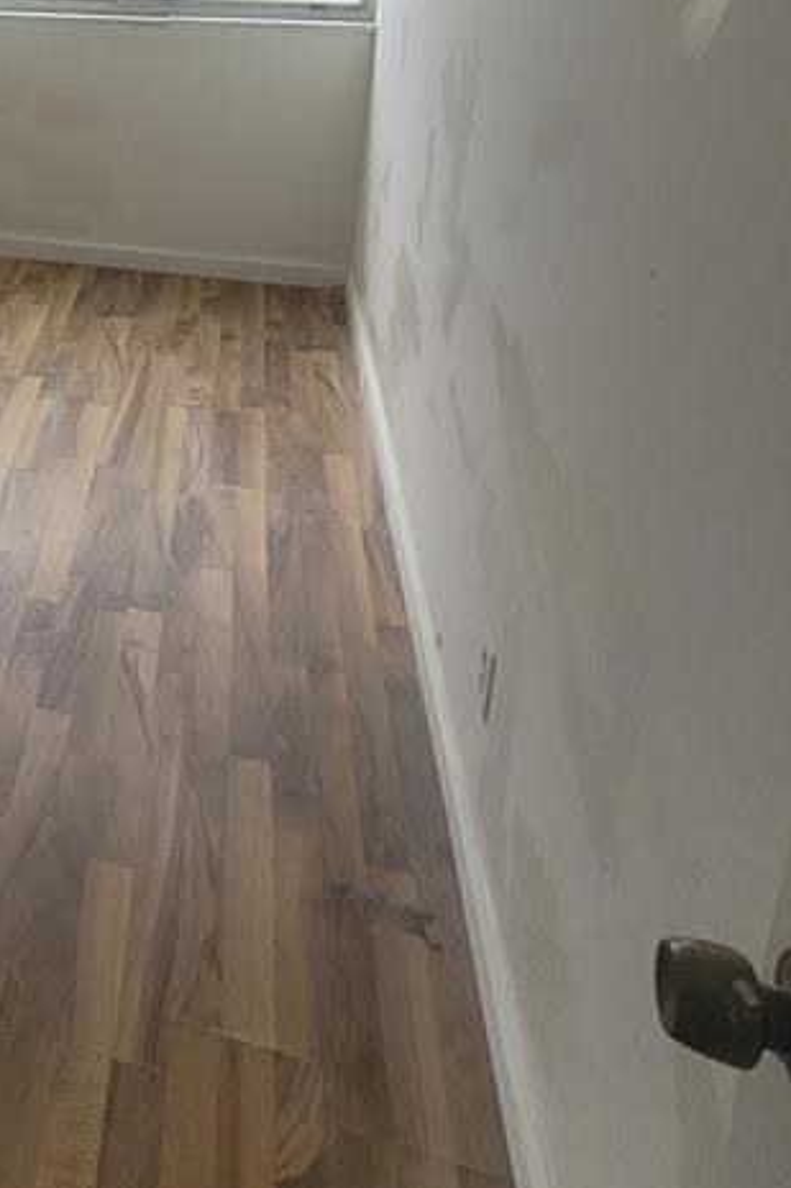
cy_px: 141
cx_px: -205
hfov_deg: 30.7
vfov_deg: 49.2
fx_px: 1154
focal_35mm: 35
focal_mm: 1.74
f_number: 2.2
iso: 40
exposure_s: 1/264
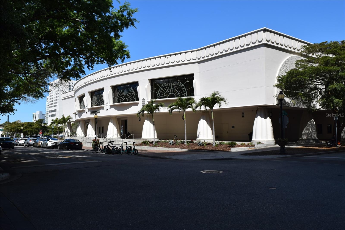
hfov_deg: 57.2
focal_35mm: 33
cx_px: 172
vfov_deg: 40.0
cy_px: 115
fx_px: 316
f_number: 10
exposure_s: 1/400
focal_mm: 22
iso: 200
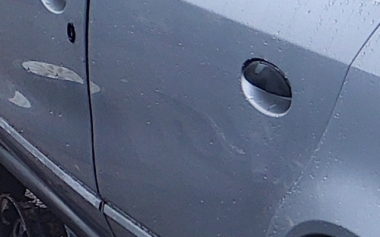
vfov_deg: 7.4
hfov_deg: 10.6
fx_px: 1833
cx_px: 827
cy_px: 219
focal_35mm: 177
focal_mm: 3.58
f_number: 1.9
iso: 40
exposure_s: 1/189
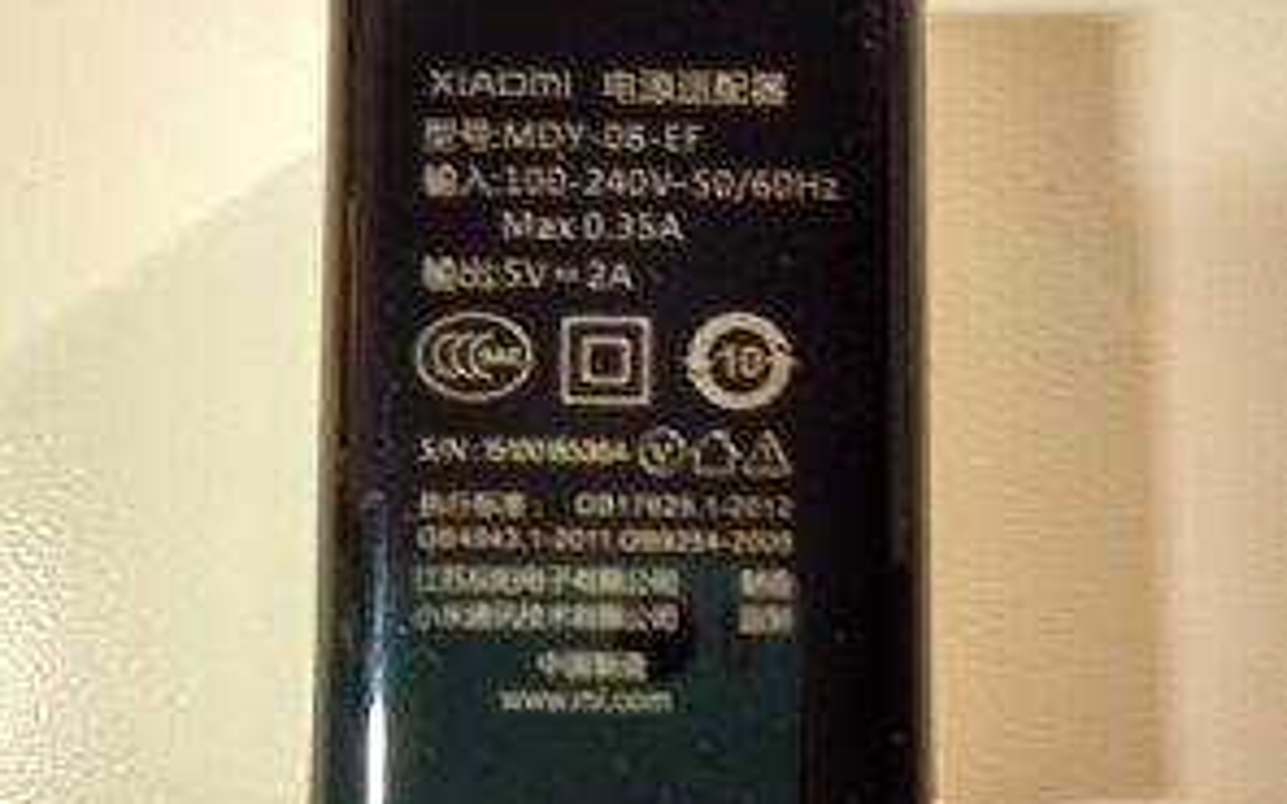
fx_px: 1508
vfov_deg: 29.6
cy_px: 539
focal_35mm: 43
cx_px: 648
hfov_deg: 46.2
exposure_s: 1/33
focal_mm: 4.12
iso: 400
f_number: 2
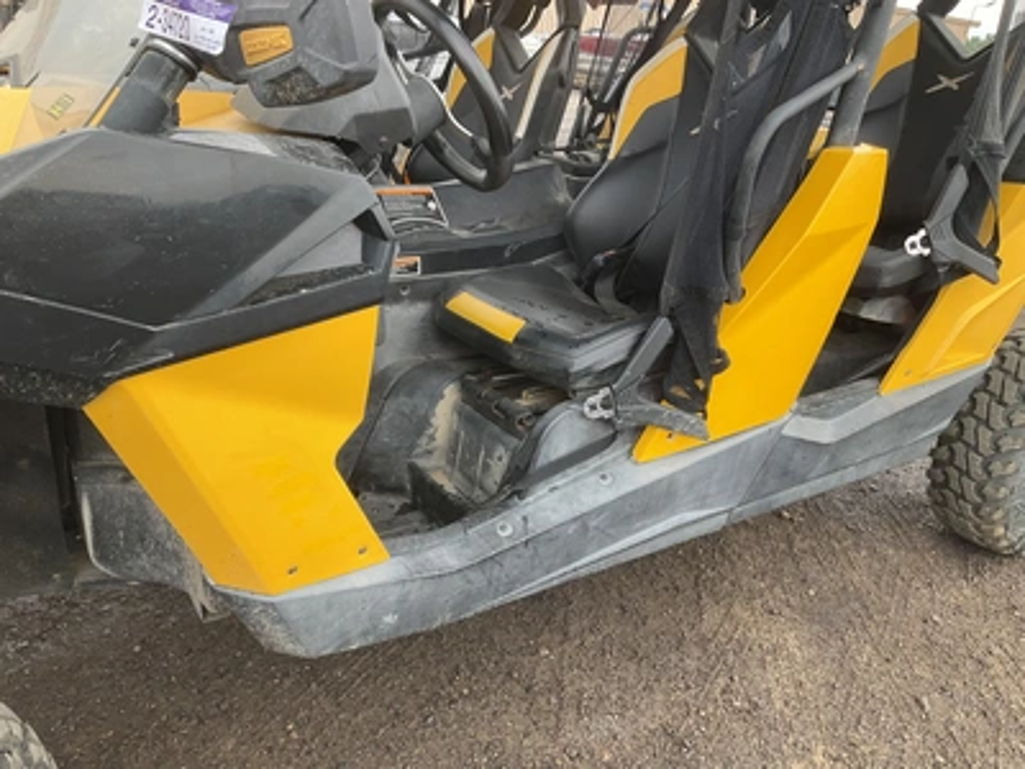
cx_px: 512
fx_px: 859
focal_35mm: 29
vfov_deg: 48.2
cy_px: 384
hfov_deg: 61.7
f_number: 1.8
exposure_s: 1/251
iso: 25
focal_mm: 3
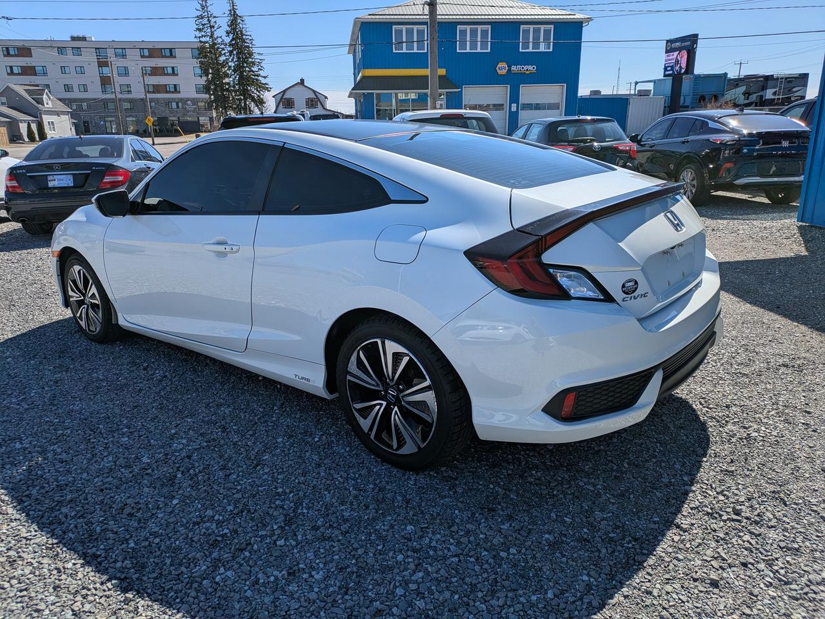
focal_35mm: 25
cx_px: 412
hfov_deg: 69.4
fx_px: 596
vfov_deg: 54.9
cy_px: 310
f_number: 1.89
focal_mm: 5.43
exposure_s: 1/2841
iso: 43
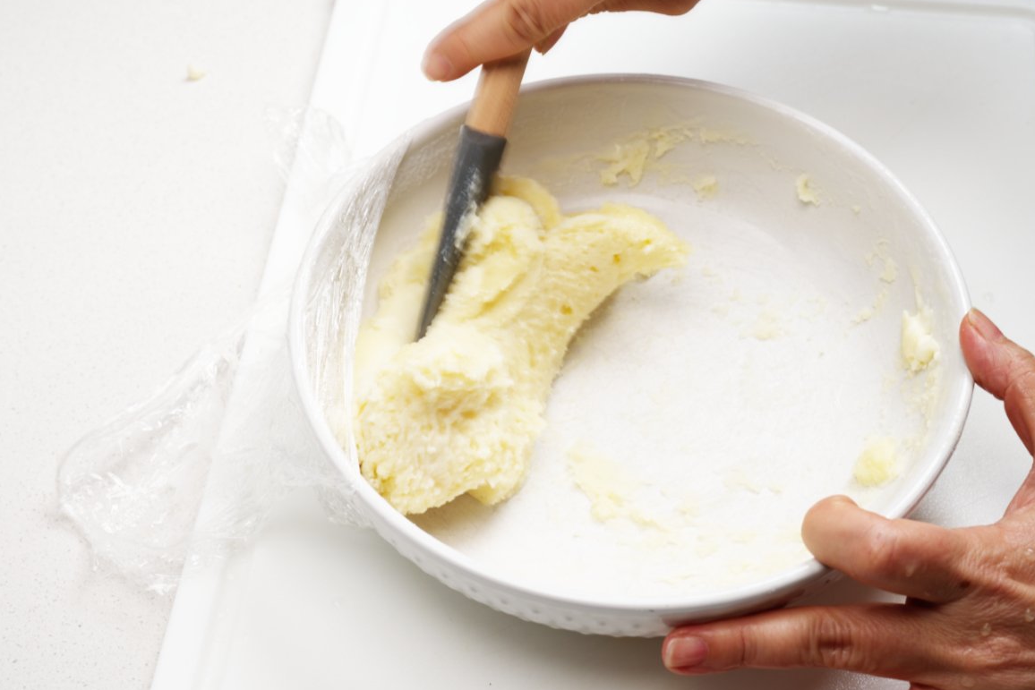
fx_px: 1581
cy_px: 351
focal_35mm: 55
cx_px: 520
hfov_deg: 36.2
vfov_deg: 24.6
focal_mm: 53
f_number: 9
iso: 100
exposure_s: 1/80
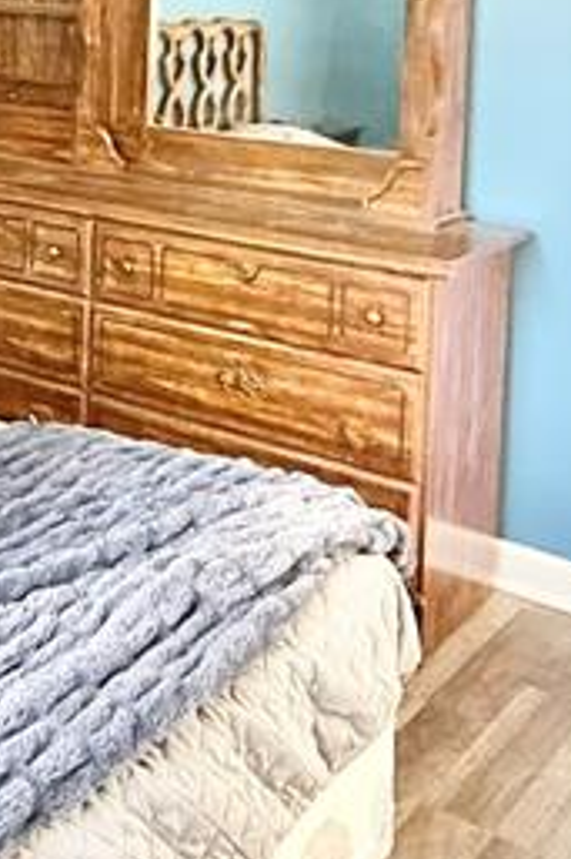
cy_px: 27
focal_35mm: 58
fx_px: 1382
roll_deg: +0.8
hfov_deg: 20.1
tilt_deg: -3.1
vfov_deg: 32.1
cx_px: -287
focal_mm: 2.22
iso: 800
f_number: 2.2
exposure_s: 1/60
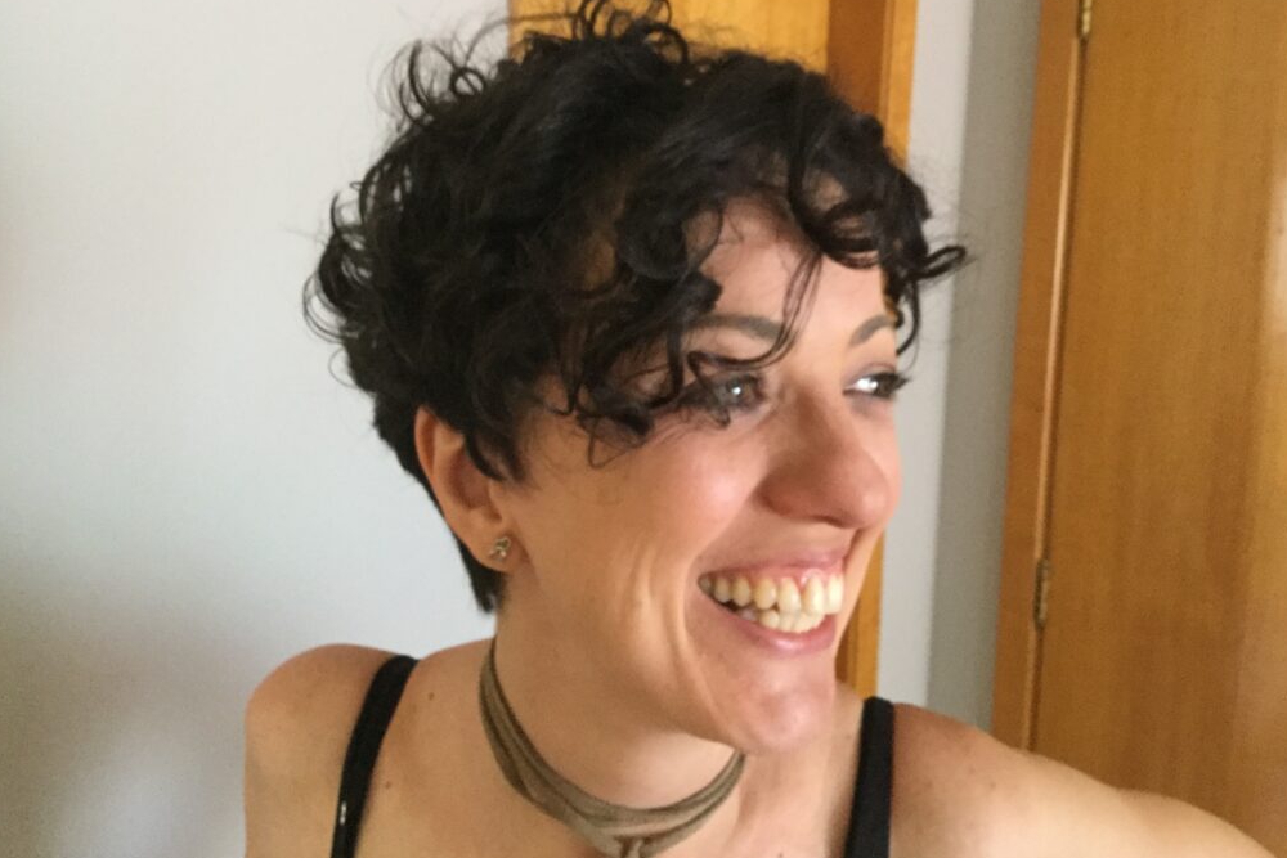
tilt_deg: -7.0
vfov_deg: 39.9
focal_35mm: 33
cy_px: 373
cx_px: 646
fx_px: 1180
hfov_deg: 57.2
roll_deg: -0.5
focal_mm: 3.3
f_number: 2.4
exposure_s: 1/15
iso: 250
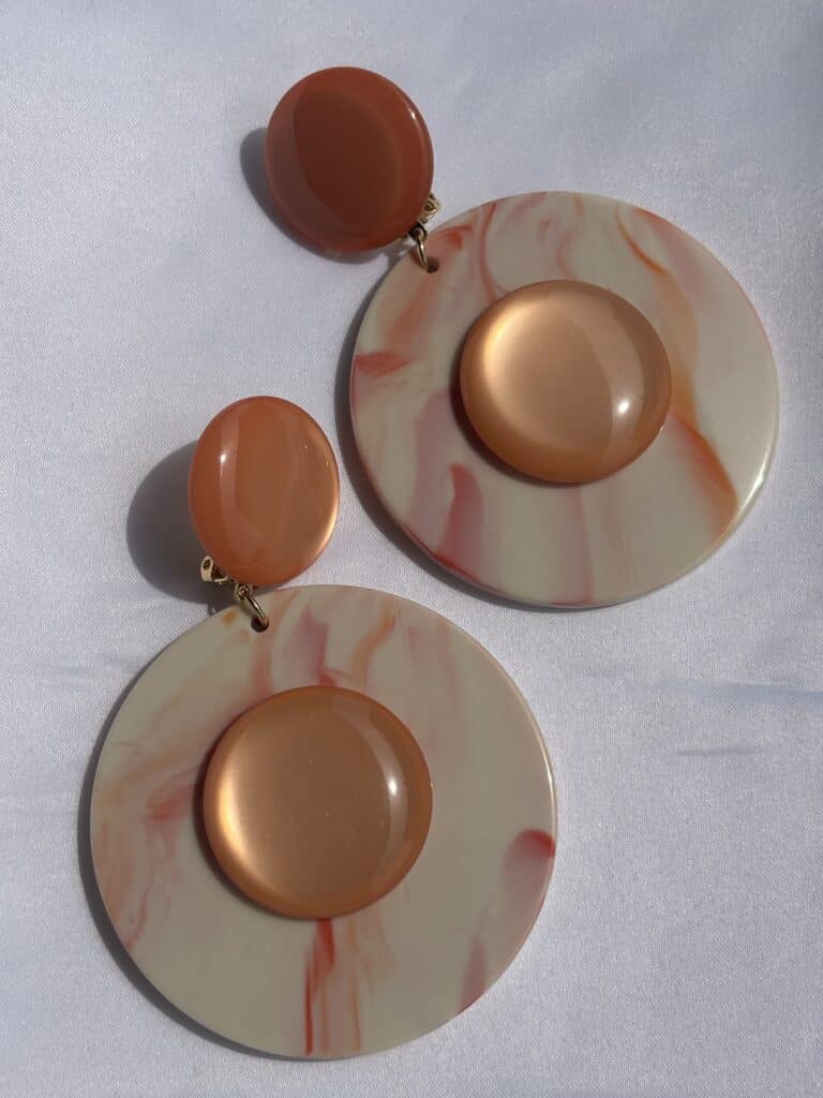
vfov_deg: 36.8
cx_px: 412
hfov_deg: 28.0
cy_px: 549
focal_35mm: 52
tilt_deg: -76.0
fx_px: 1648
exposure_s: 1/5618
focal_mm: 5.96
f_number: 1.6
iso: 40
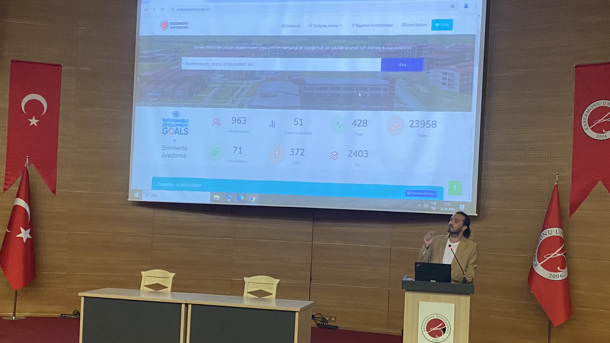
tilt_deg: -1.1
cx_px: 357
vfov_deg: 28.2
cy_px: 217
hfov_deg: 48.1
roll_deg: -2.8
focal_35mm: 42
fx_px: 679
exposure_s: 1/40
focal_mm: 4.25
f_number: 1.8
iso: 500
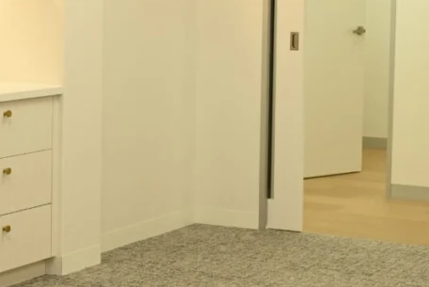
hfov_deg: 16.5
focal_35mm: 124
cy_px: 66
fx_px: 1478
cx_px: 198
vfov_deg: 11.0
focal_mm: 35
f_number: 4.5
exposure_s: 1/125
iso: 800
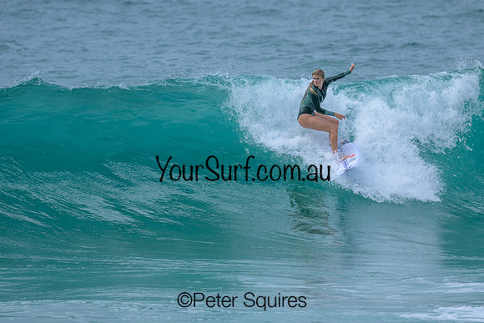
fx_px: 14122
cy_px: 128
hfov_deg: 2.0
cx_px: 244
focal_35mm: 1050
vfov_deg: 1.3
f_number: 6.3
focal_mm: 800
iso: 280
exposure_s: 1/2000
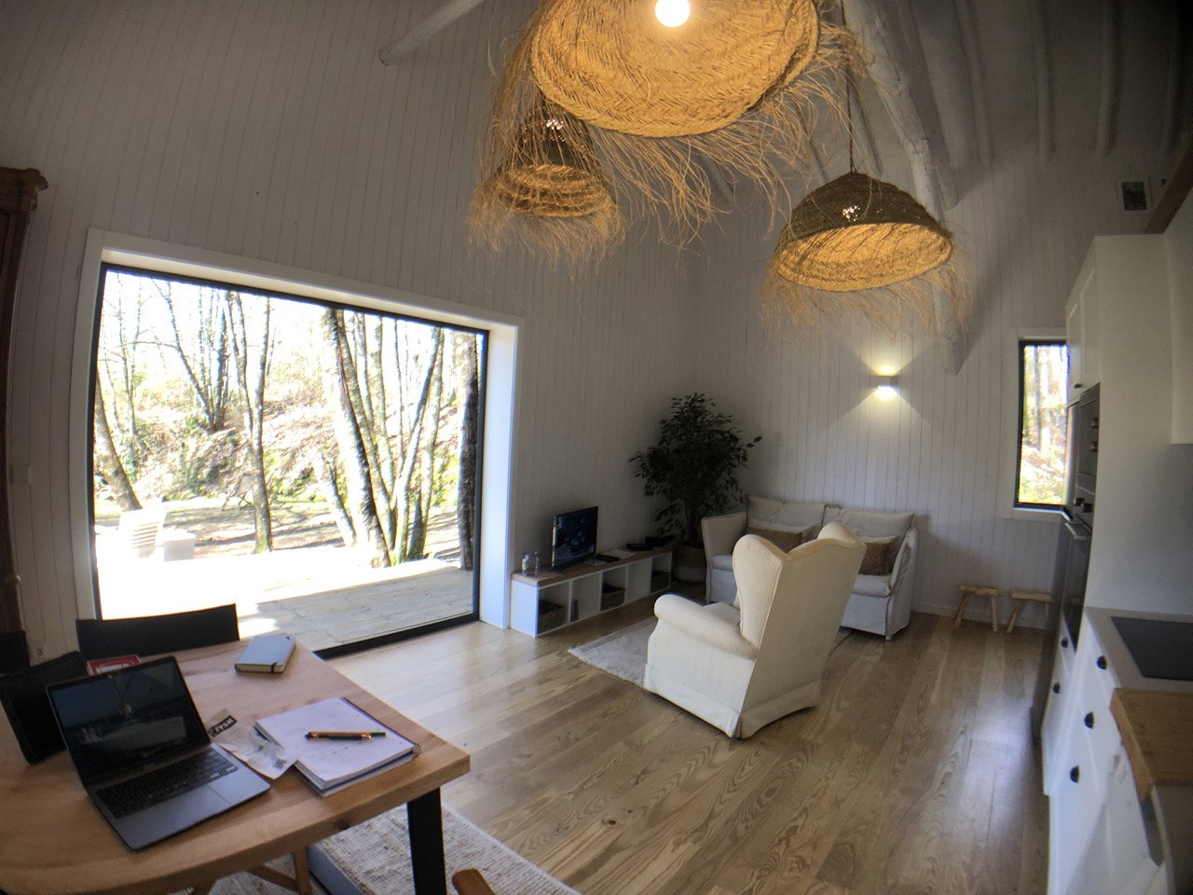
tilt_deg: +0.0
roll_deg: -3.1
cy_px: 448
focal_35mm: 28
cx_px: 596
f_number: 1.8
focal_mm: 3.99
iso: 32
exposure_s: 1/100
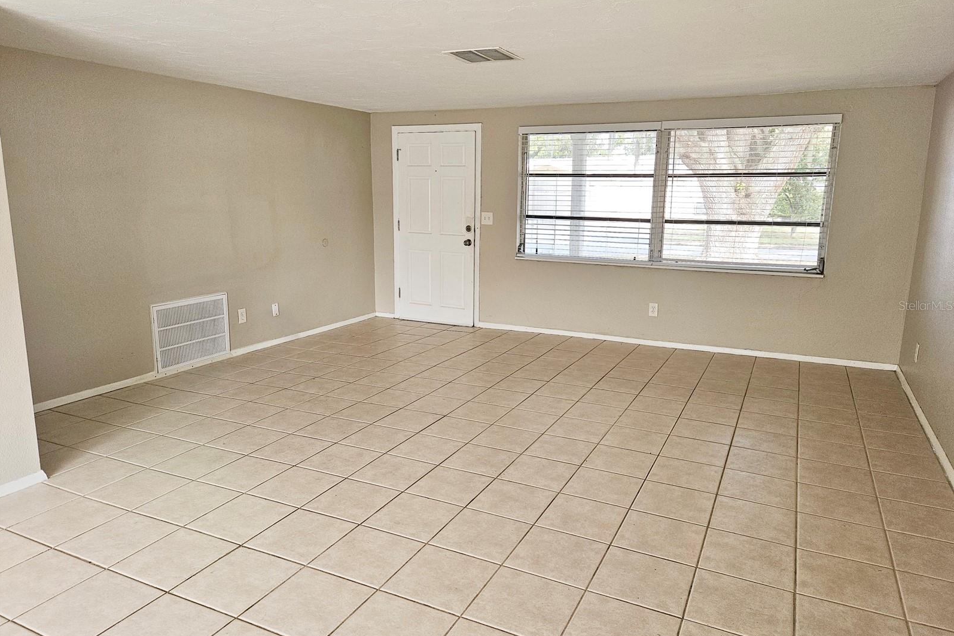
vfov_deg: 53.1
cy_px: 305
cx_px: 477
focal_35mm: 24
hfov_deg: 73.7
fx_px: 636
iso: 32
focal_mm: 5.4
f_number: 1.8
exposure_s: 1/60
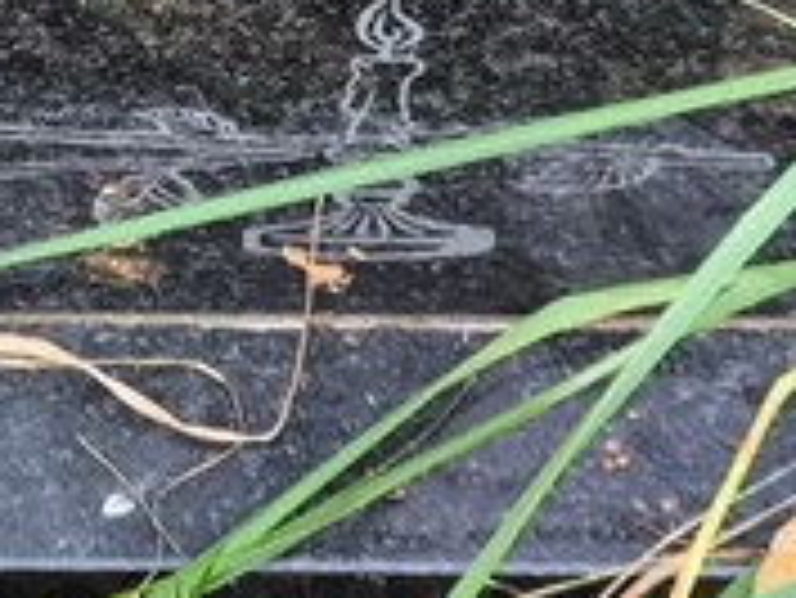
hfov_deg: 8.7
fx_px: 5200
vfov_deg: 6.5
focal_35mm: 226
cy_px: -360
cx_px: -106
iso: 160
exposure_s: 1/60
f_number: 1.7
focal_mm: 4.71
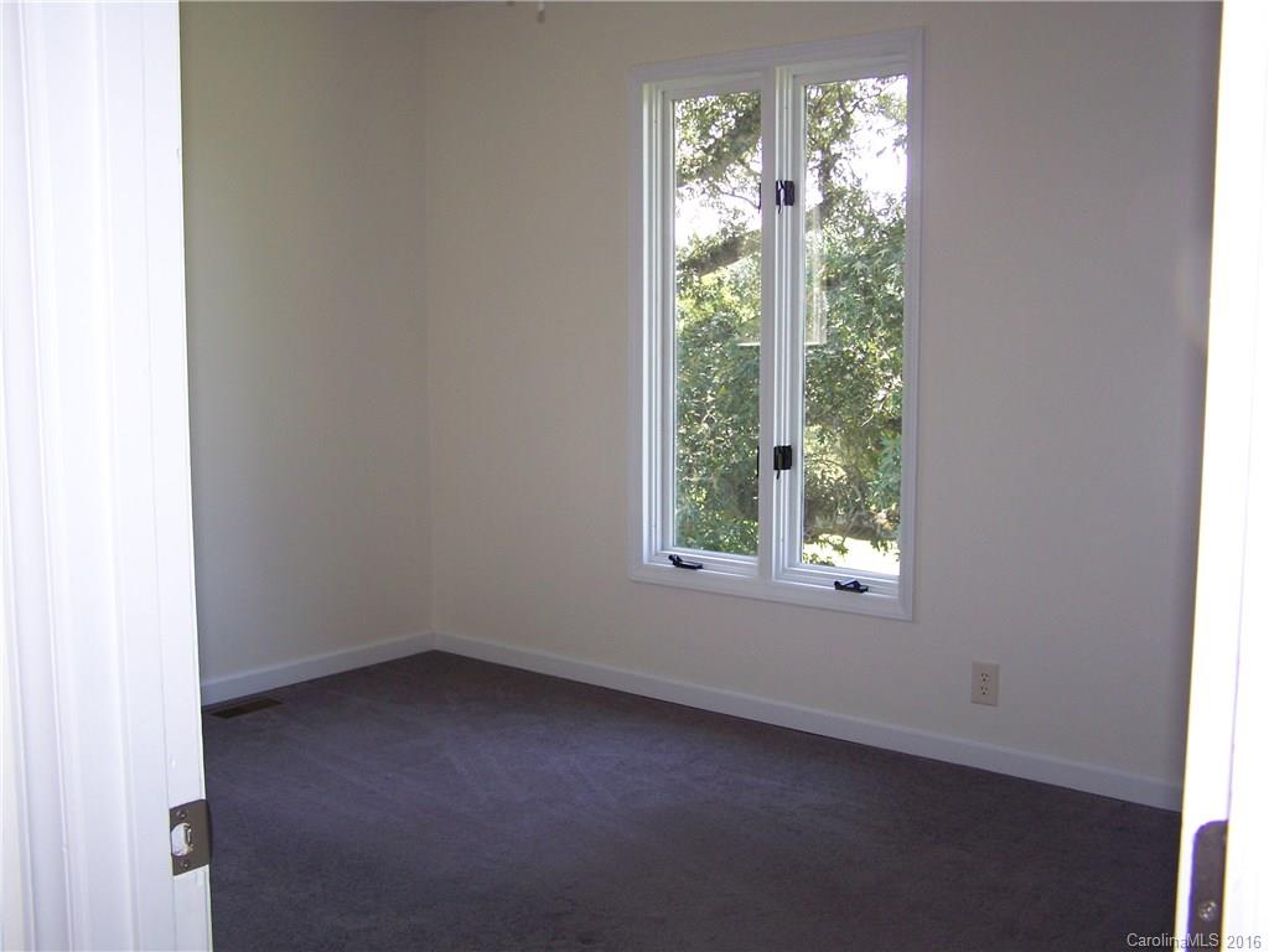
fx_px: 1393
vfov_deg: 37.7
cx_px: 634
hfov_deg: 49.0
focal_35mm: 38
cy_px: 476
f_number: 2.8
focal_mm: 6.3
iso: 80
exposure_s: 1/60
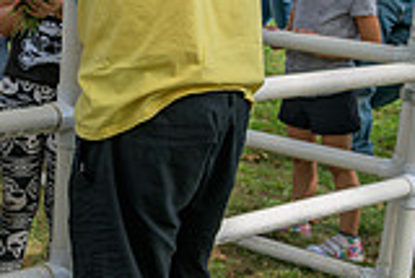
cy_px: 61
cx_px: -233
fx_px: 1004
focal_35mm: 87
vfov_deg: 15.7
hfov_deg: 19.8
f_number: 4
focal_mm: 24
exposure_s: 1/160
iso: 72
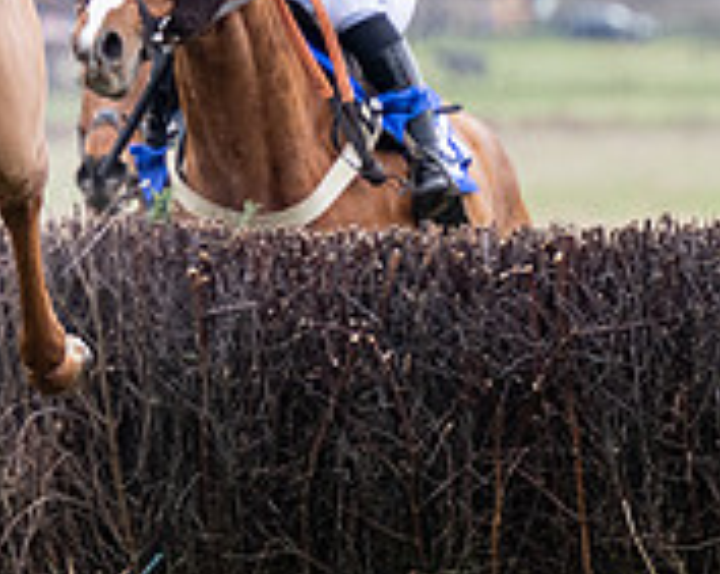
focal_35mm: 828
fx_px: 17615
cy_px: 48
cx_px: 85
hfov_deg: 2.3
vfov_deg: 1.9
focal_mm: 190
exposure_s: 1/1000
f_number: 4
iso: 1000
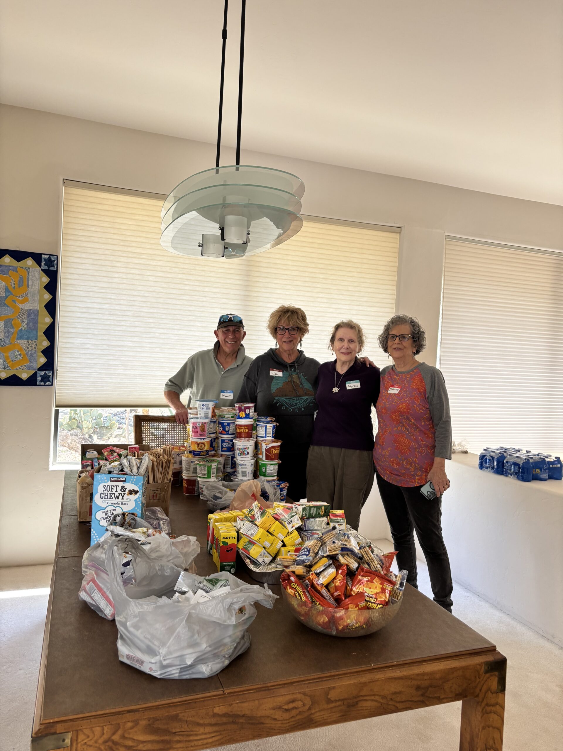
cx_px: 282
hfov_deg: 53.1
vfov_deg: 67.3
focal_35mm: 26
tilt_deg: -5.1
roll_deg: -4.6
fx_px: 564
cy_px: 376
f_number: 1.6
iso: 100
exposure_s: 1/121
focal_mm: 5.96
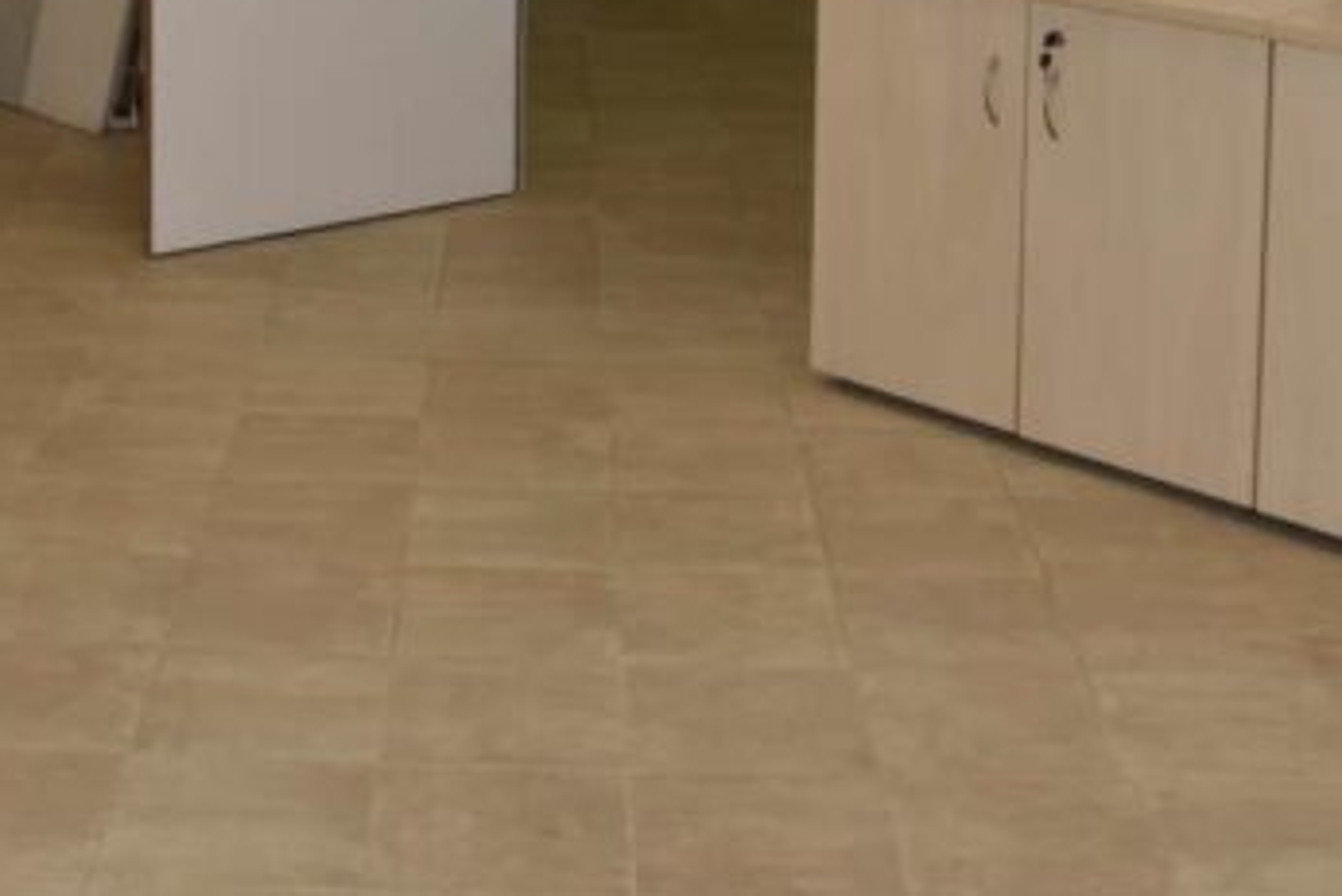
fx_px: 2648
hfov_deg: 28.1
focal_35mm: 71
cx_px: 357
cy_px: -345
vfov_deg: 17.7
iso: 400
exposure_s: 1/60
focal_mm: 24
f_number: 11
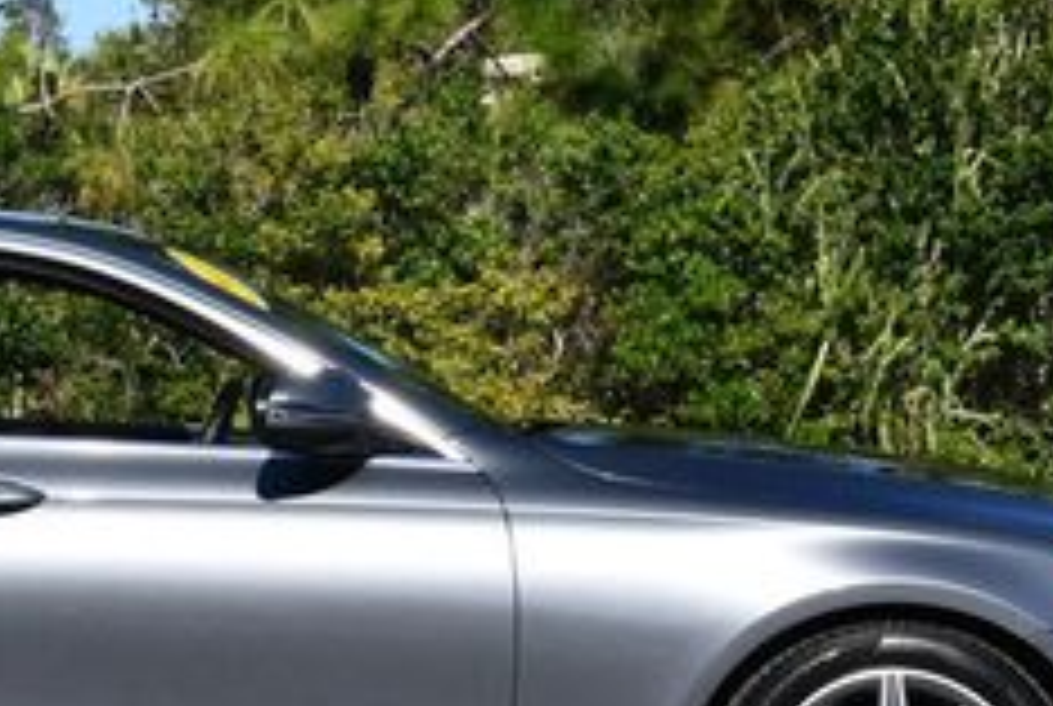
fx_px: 4806
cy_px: 274
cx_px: -32
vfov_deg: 8.4
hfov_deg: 12.3
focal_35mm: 164
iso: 100
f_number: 8
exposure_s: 1/250
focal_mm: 30
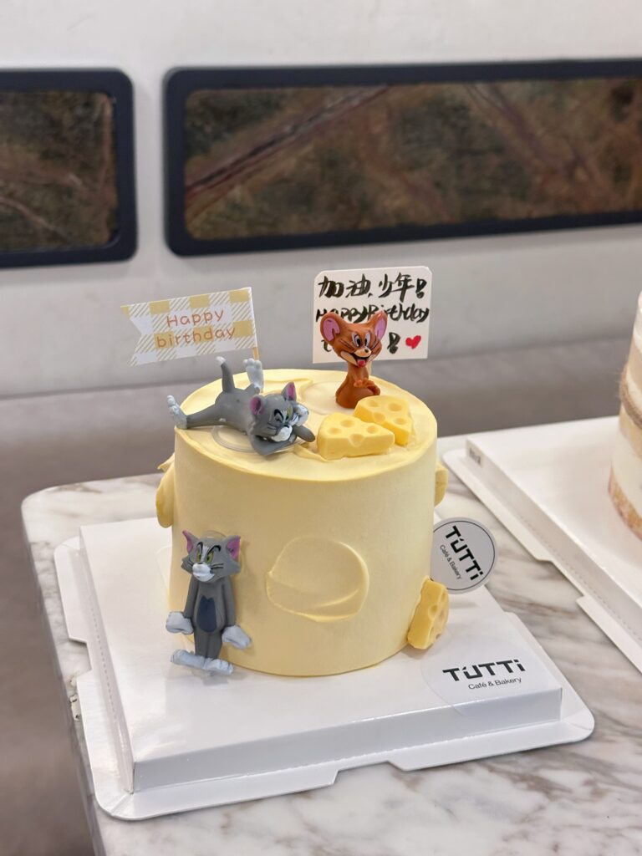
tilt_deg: -24.8
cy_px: 428
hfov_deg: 30.3
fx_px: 1187
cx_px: 321
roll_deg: -3.9
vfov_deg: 39.7
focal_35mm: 48
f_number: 1.78
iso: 200
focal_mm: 6.86
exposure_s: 1/50
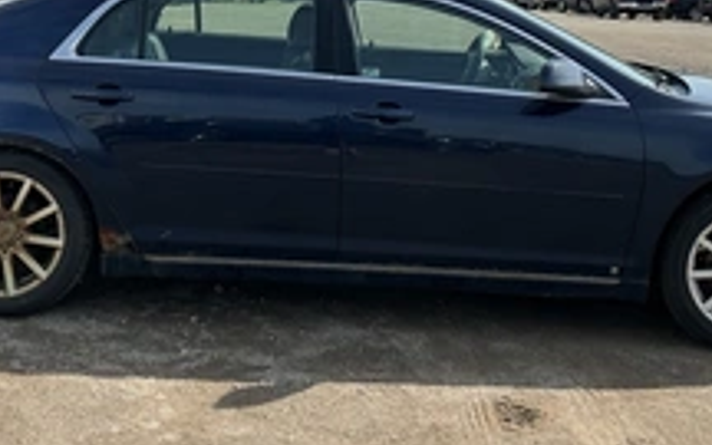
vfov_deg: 22.7
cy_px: 3
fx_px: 1067
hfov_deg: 36.9
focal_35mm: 55
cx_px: 356
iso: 25
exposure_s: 1/1984
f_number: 1.8
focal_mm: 3
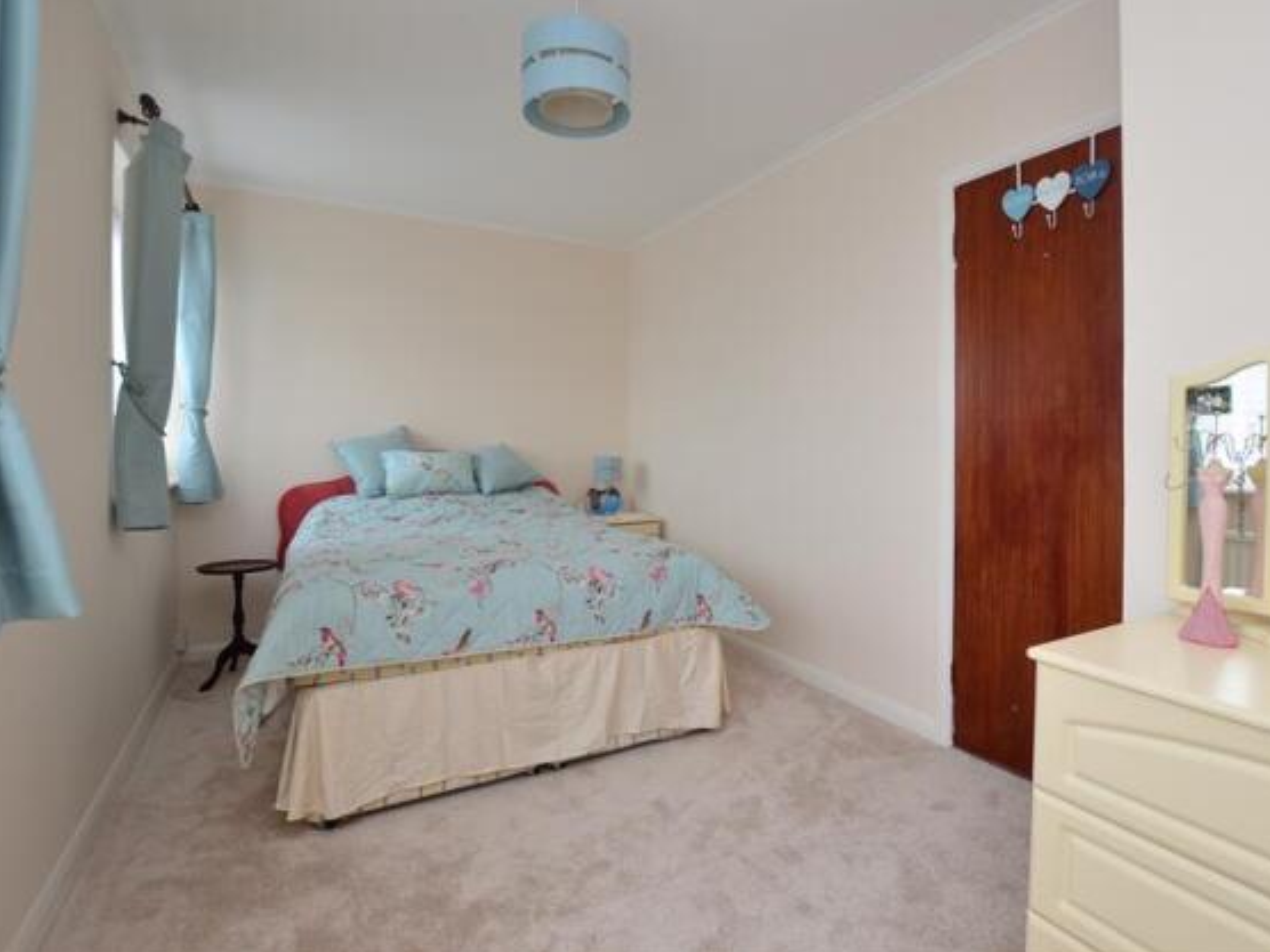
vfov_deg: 74.7
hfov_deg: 90.8
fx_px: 624
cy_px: 458
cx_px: 697
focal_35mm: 17
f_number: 5
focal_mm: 10
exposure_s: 1/40
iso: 200
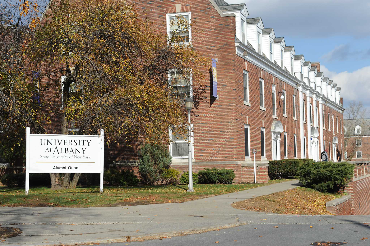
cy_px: 123
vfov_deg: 19.4
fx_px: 719
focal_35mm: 70
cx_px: 185
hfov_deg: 28.9
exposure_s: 1/640
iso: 400
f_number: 11
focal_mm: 70
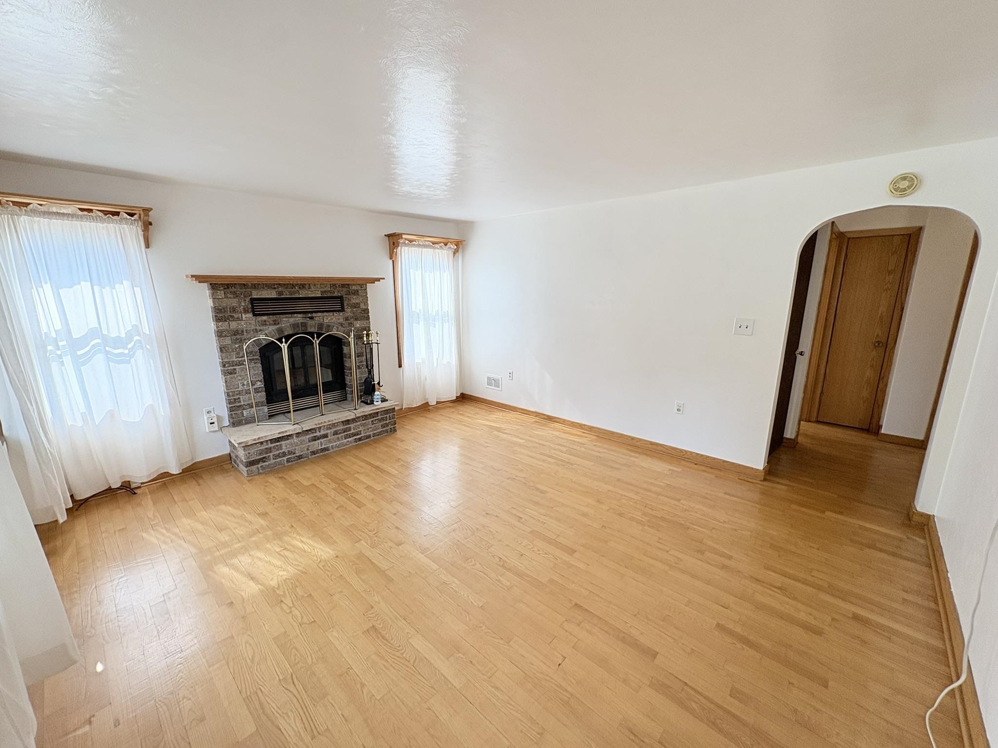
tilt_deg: -12.9
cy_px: 374
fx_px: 404
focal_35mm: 14
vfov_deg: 85.7
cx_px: 499
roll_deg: +0.5
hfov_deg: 102.1
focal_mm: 2.22
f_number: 2.2
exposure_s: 1/150
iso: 64
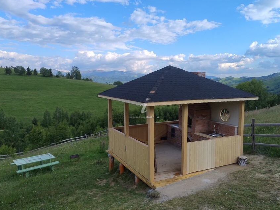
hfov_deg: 61.6
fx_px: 234
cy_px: 112
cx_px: 148
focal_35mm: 29
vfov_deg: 48.2
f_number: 1.8
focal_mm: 5.56
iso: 100
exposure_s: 1/720
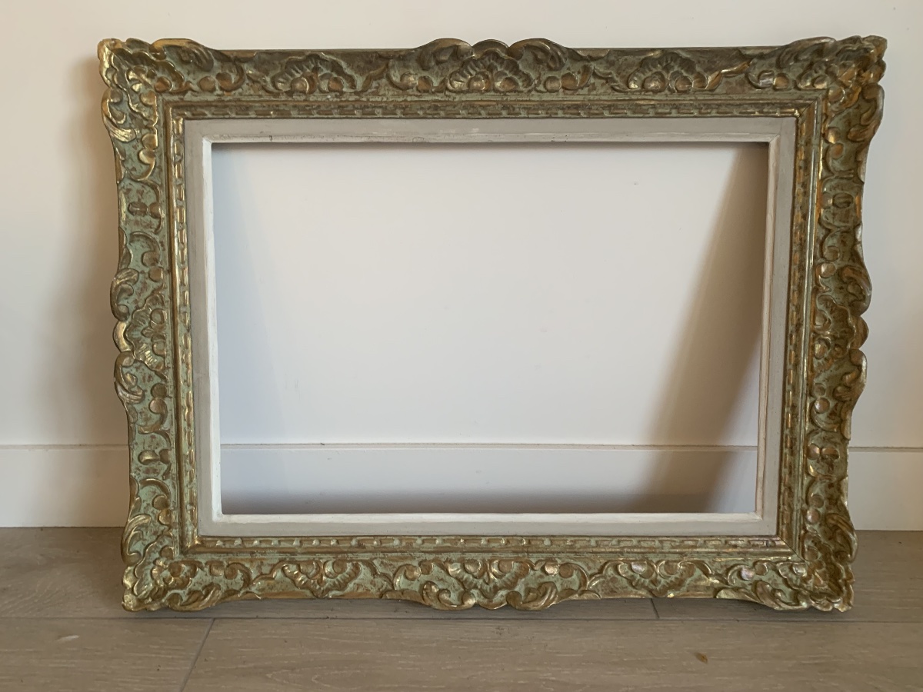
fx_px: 693
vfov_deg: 53.1
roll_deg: +0.5
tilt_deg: -19.9
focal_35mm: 26
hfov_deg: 67.3
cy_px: 346
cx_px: 462
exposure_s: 1/60
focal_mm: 4.25
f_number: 1.8
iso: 250
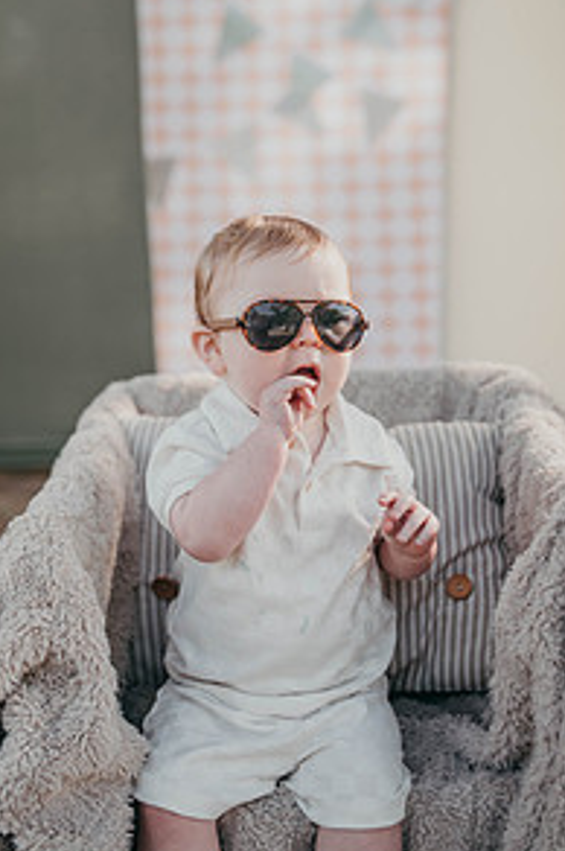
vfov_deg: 36.4
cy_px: 268
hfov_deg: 24.8
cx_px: 175
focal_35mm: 54
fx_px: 1274
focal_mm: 35
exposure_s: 1/1000
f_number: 1.8
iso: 50
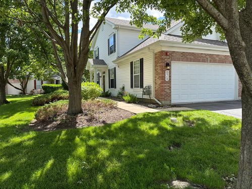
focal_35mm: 24
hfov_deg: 71.6
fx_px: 175
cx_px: 126
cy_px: 94
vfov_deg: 56.8
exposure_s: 1/1198
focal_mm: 6.86
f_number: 1.78
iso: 80
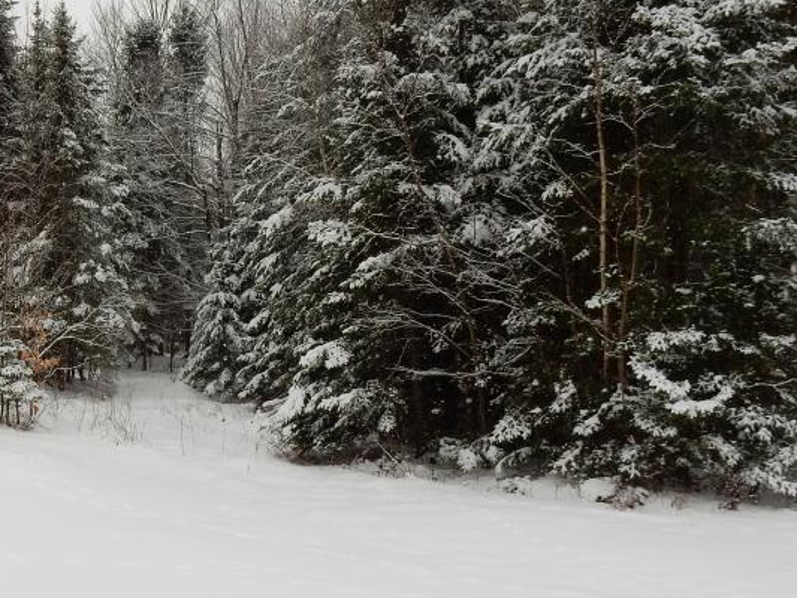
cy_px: 299
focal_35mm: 48
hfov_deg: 37.9
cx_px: 135
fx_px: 1105
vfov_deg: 30.3
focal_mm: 4.5
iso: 125
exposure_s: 1/500
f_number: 3.7
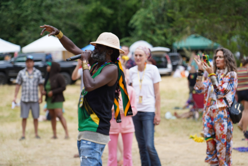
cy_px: 83
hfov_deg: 19.5
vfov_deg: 13.0
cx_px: 124
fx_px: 723
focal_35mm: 105
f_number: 4
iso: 250
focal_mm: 105
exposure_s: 1/160
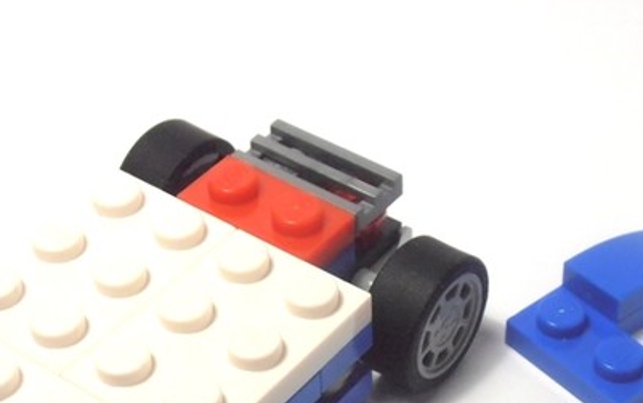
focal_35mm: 88
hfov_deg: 23.5
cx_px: 385
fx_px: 1543
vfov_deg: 14.6
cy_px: 397
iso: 80
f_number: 3.9
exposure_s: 1/80
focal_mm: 6.61
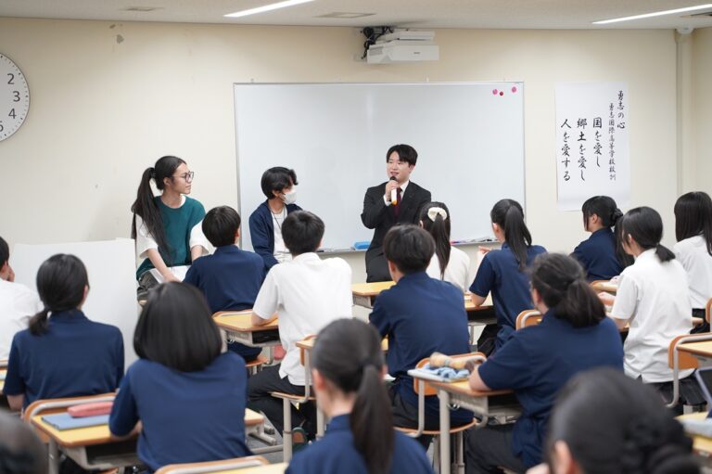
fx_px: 1482
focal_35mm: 75
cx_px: 356
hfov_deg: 27.0
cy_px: 237
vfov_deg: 18.2
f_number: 4
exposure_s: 1/160
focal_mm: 75
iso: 1000
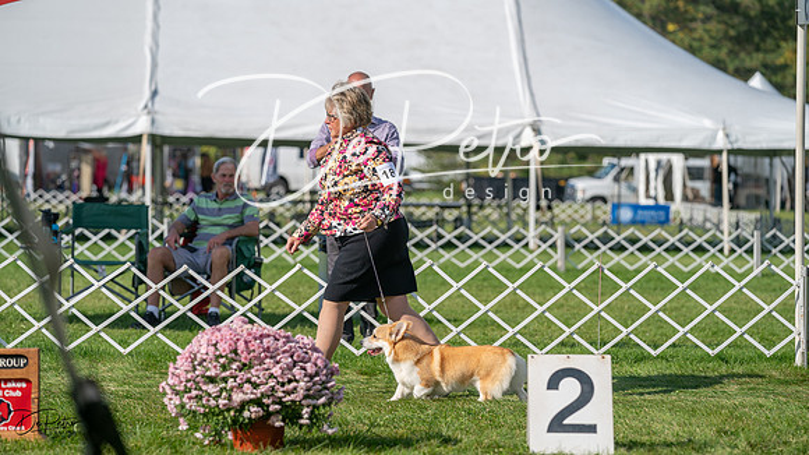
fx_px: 2965
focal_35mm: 138
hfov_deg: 15.5
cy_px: 228
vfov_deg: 8.8
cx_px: 404
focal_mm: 132
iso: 100
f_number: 4
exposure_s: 1/1250
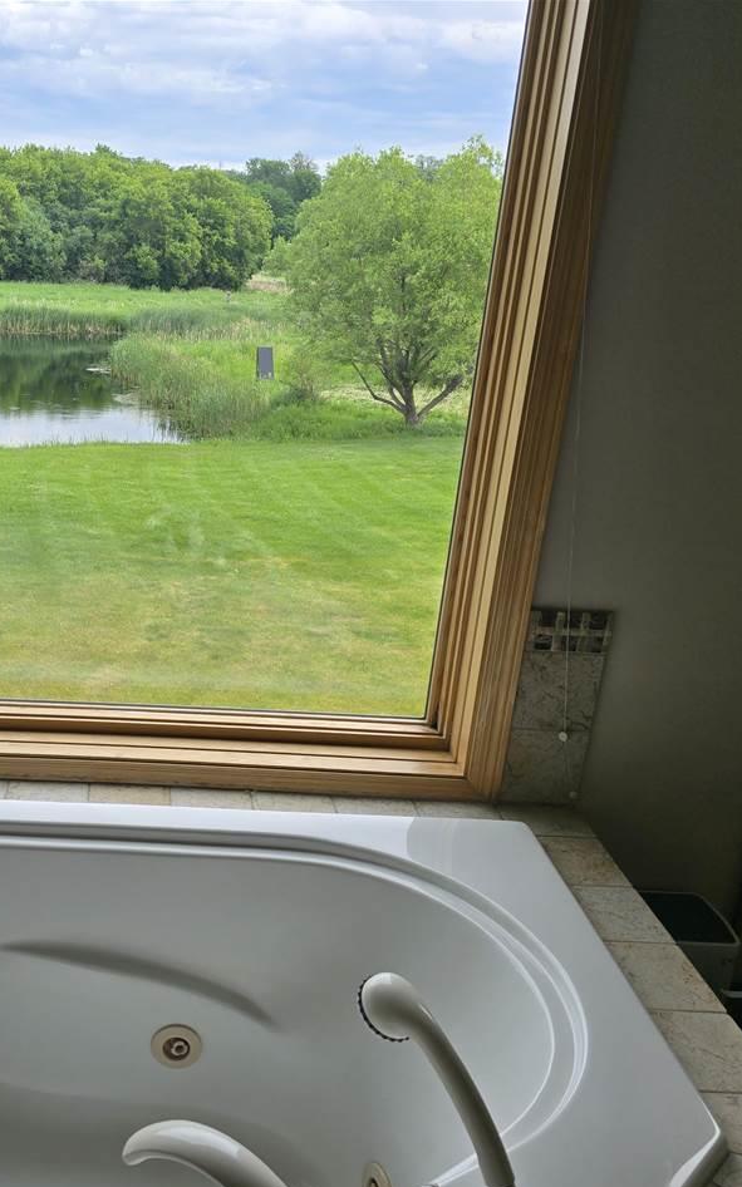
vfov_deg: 58.1
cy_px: 601
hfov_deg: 36.5
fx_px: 1068
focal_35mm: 33
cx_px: 110
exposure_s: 1/201
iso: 12
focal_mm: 6.3
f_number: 1.7
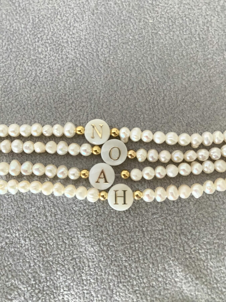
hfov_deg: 54.9
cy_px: 151
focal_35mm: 25
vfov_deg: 69.4
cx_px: 113
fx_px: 218
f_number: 1.8
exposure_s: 1/60
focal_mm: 4.25
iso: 400
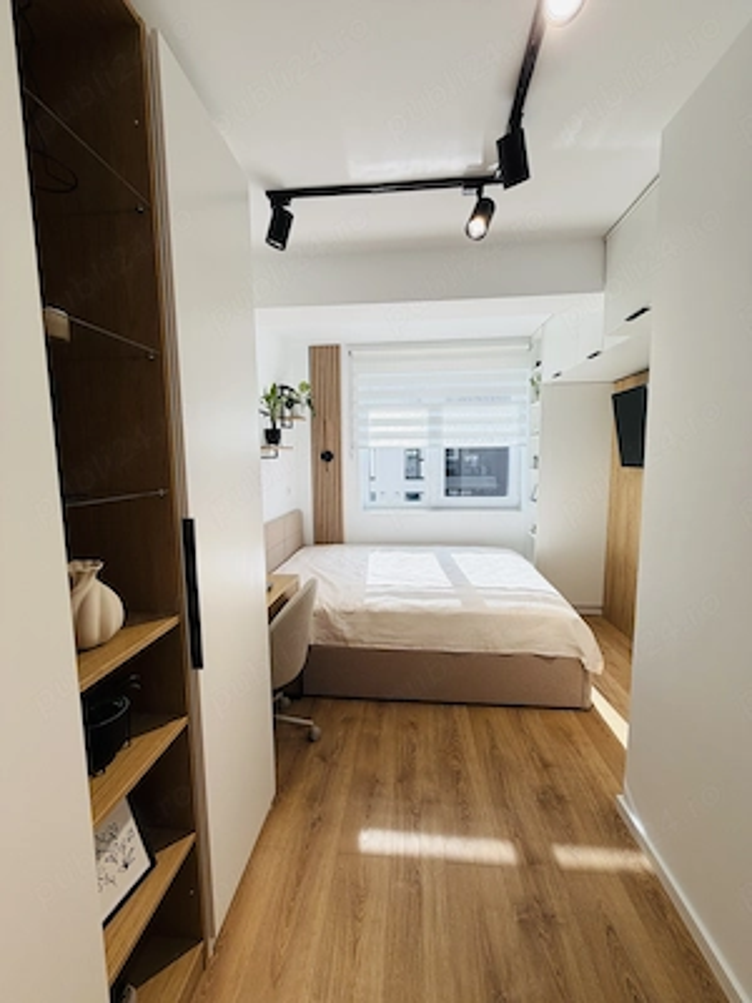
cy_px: 502
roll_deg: +0.0
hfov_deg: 85.7
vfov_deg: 102.1
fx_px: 406
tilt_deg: -5.2
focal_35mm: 14
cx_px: 376
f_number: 2.2
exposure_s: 1/361
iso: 50
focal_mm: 2.22
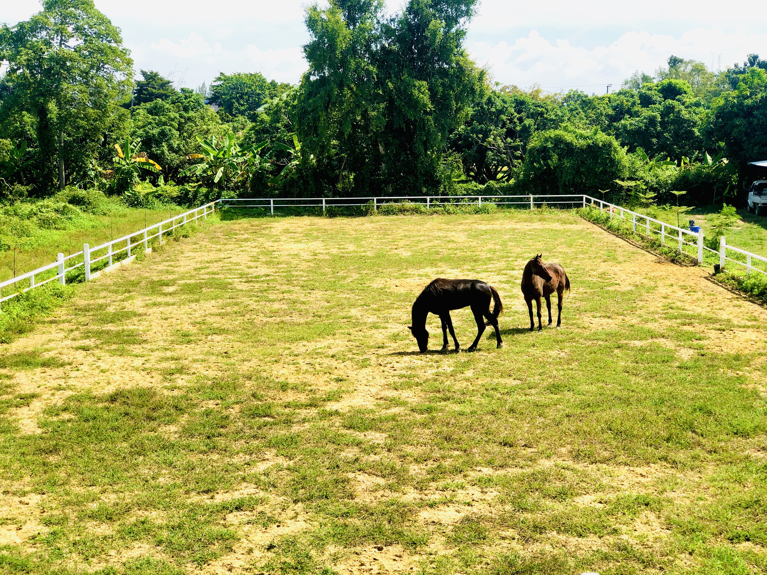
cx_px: 384
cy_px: 288
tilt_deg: -8.4
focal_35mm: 57
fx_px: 1263
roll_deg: +0.3
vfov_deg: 25.7
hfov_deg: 33.8
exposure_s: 1/649
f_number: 2.8
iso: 20
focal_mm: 6.6
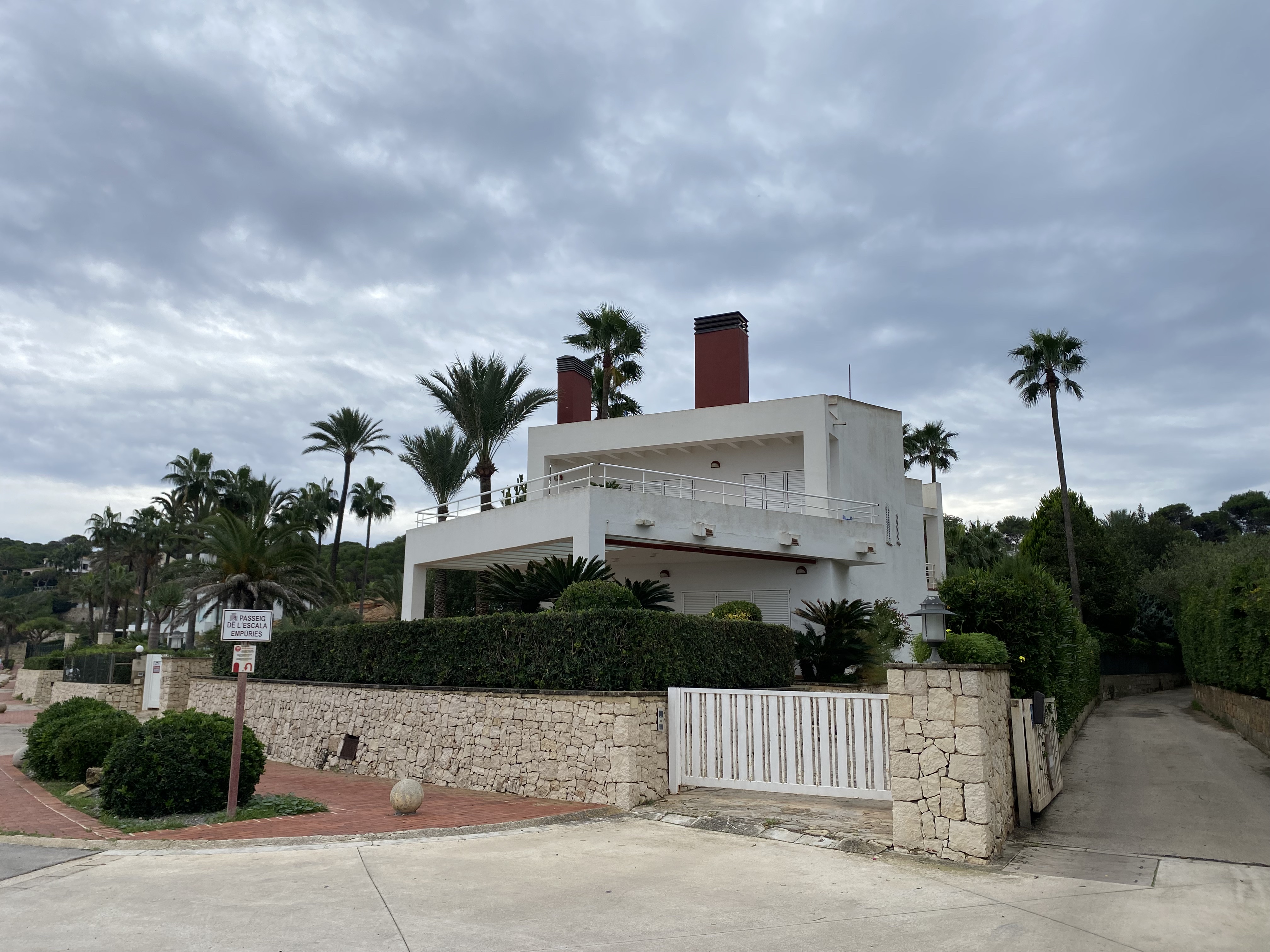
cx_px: 635
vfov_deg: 53.1
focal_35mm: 26
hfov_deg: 67.3
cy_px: 476
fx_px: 954
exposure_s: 1/1996
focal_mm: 4.25
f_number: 1.8
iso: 32
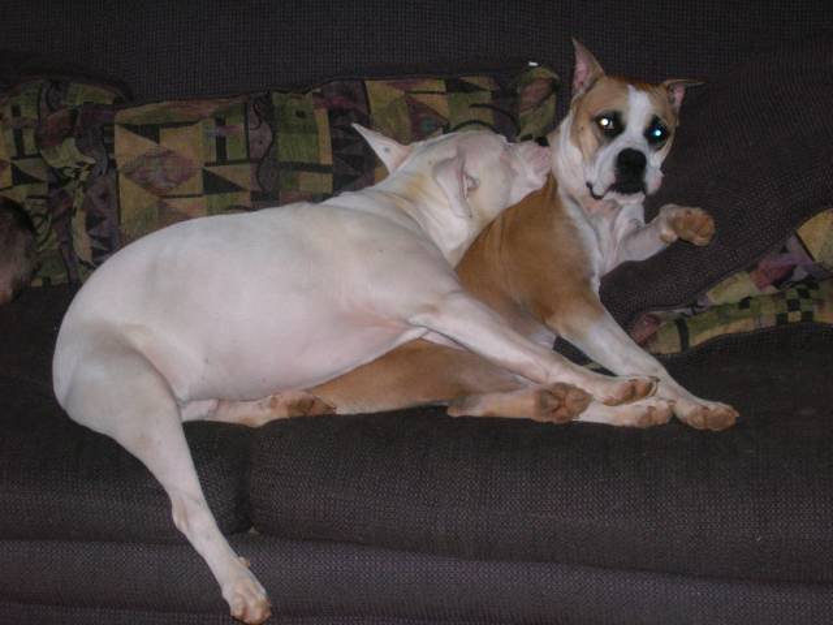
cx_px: 416
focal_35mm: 70
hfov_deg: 27.8
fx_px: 1684
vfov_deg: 21.0
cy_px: 312
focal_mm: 11.7
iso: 145
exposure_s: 1/60.1
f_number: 3.9
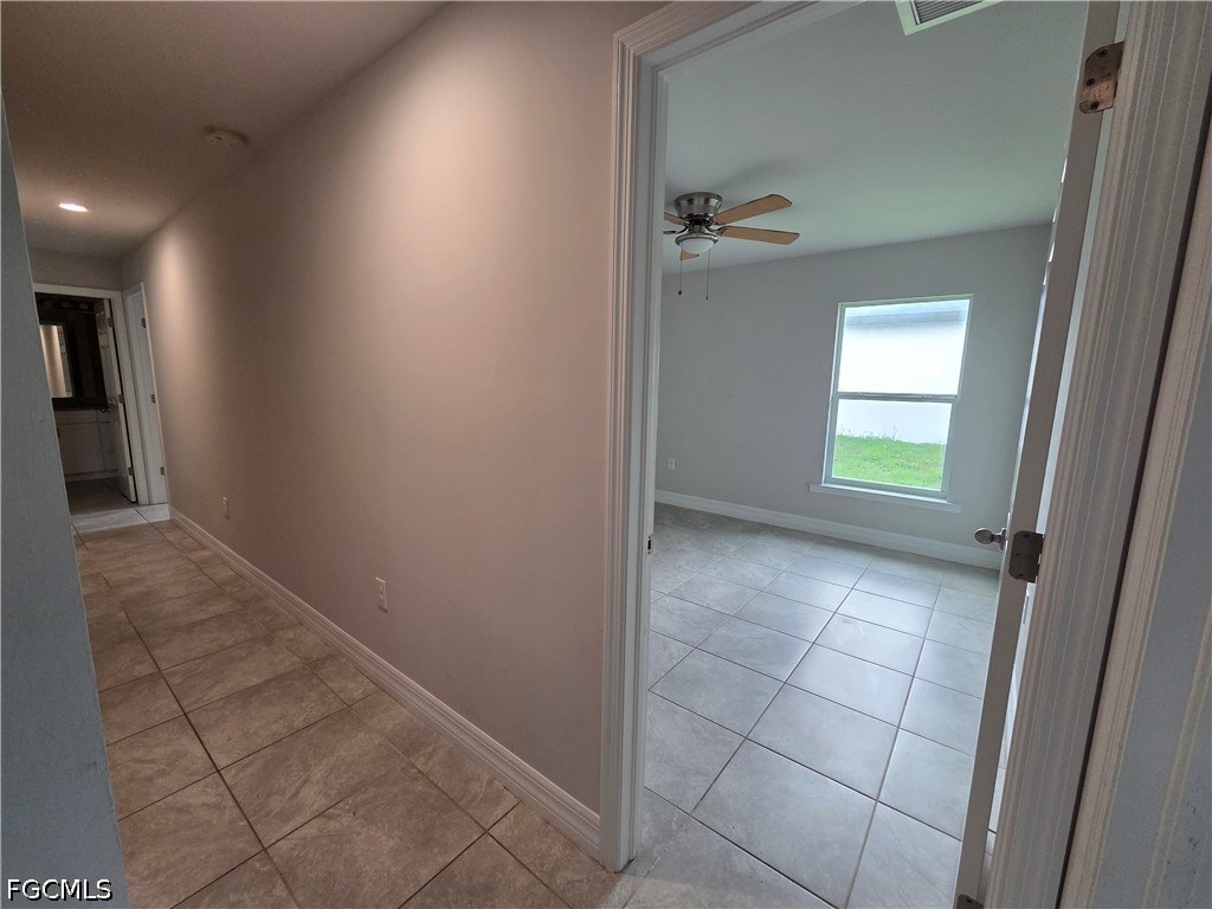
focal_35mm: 13
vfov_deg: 89.9
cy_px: 454
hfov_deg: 106.2
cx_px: 606
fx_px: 455
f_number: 2.2
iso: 200
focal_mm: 2.2
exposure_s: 1/120
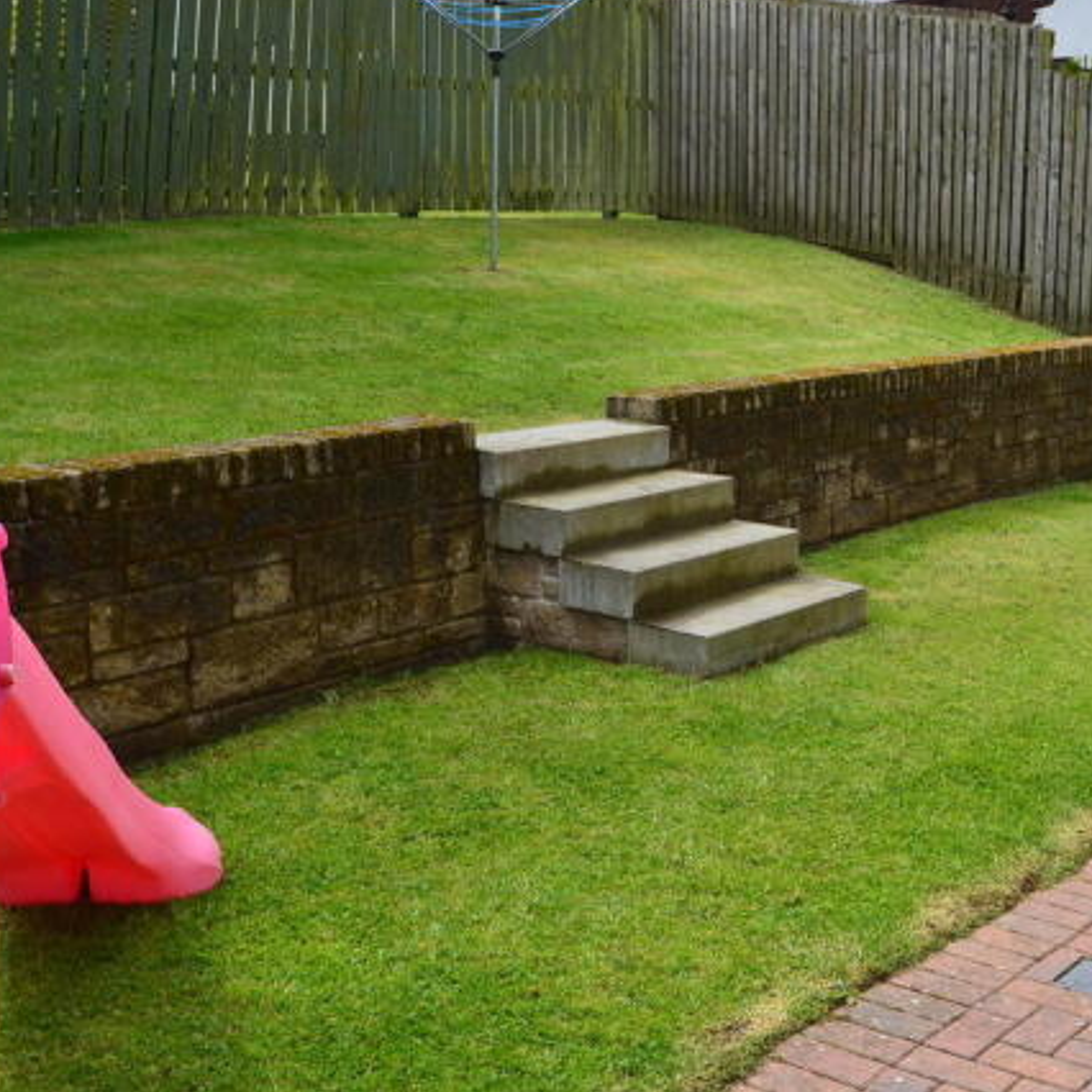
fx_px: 1677
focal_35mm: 47
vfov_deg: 36.1
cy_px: 547
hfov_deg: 35.3
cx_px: 806
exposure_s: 1/250
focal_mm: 24
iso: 400
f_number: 10
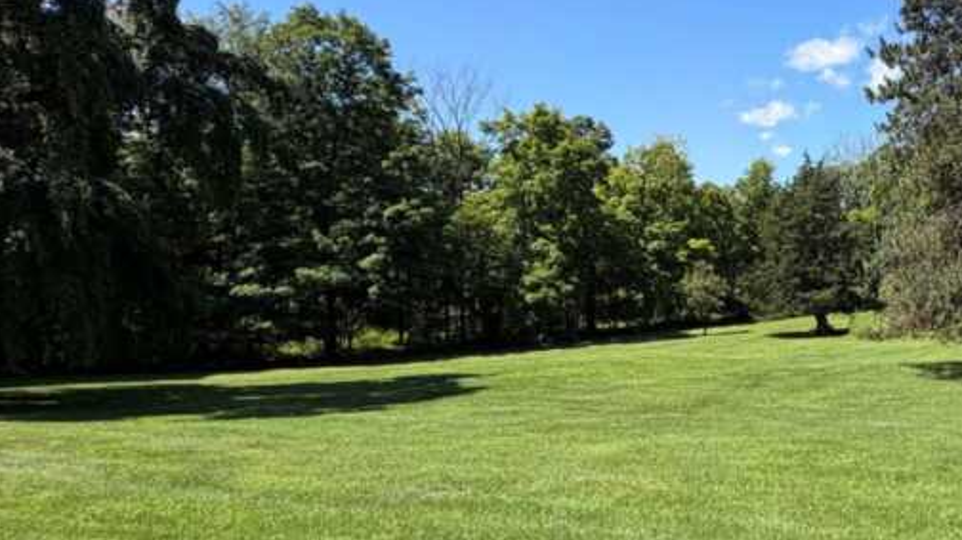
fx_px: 790
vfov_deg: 37.7
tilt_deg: +0.4
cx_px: 870
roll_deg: +2.5
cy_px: 237
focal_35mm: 31
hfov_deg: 54.4
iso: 40
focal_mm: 2.22
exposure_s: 1/770
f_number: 2.2
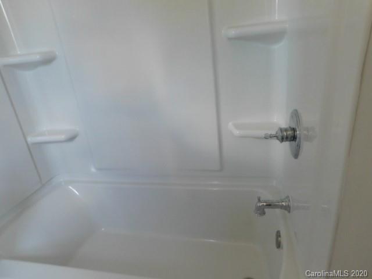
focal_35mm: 23
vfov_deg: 58.9
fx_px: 247
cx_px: 186
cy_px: 140
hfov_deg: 73.9
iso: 280
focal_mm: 4
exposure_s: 1/30
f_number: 3
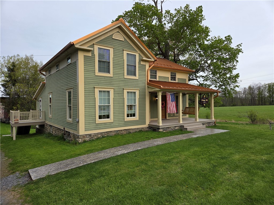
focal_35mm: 23
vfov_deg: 58.9
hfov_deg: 73.9
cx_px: 137
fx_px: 182
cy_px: 102
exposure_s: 1/1129
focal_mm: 5.4
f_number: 1.8
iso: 80
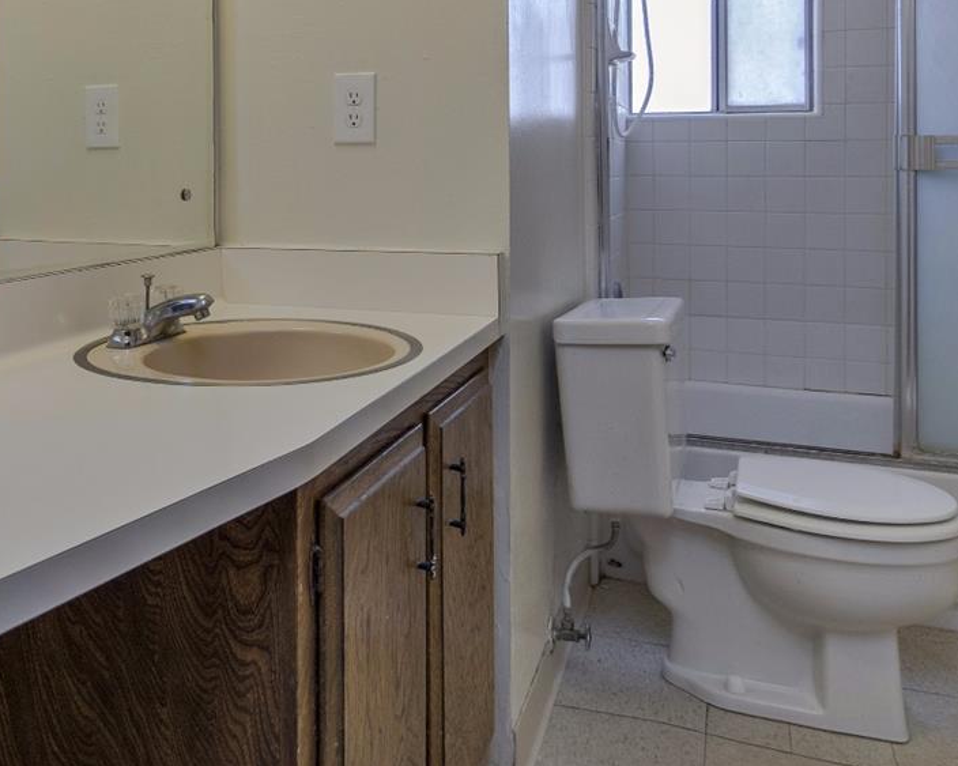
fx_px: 907
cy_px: 154
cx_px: 355
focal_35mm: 32
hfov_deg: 55.0
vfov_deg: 43.6
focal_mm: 11
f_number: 5
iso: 100
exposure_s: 1/15
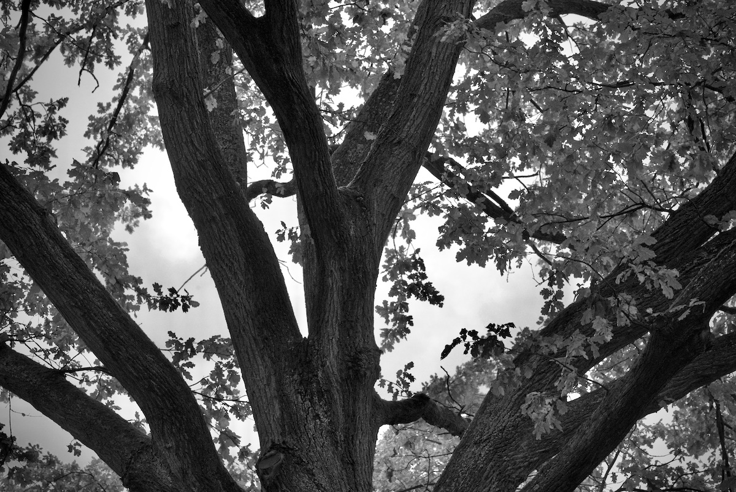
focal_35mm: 105
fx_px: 2148
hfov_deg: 19.4
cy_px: 246
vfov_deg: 13.1
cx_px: 368
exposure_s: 1/80
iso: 800
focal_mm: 105
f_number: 8
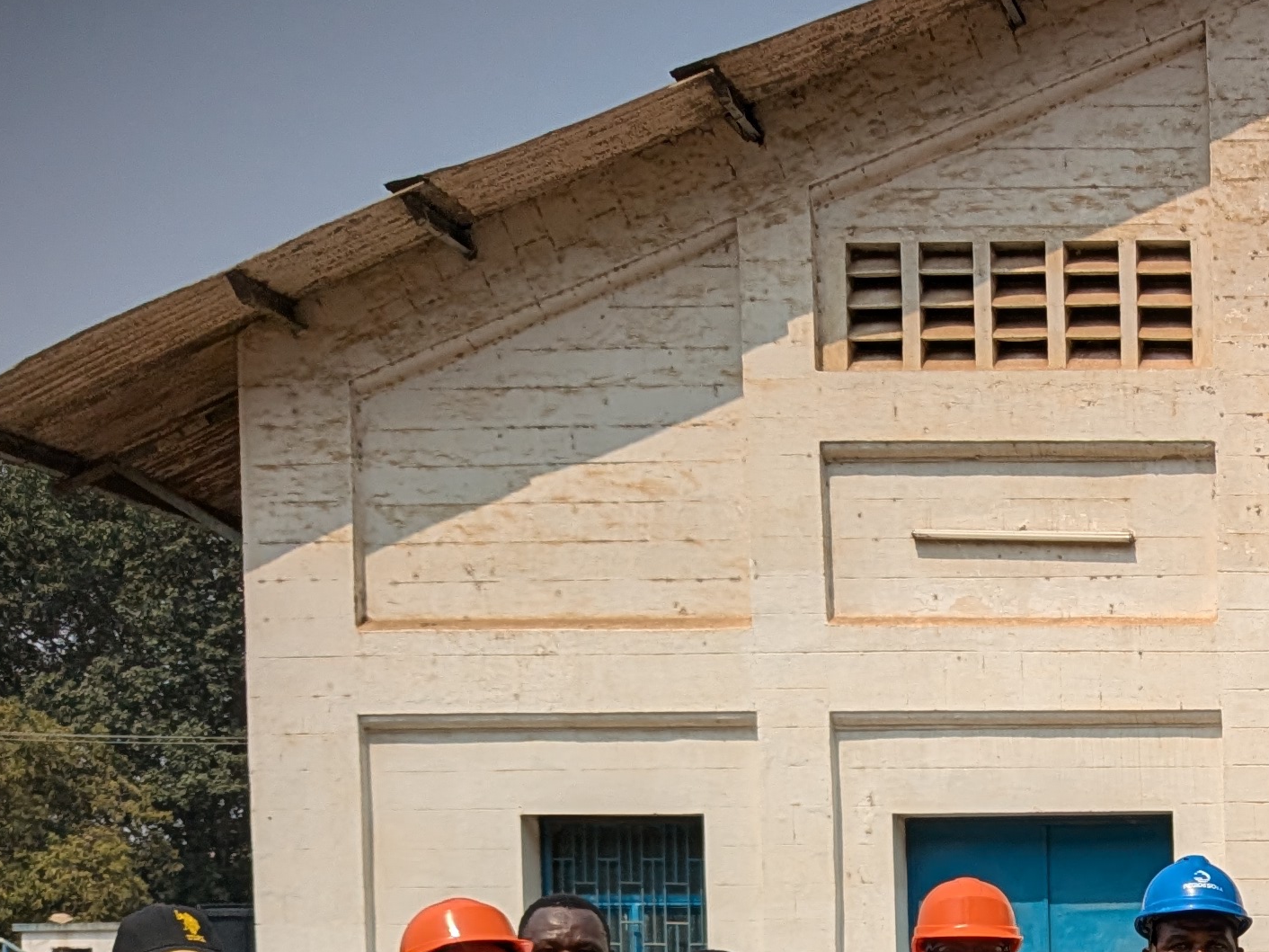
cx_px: 1555
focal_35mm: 68
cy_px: 1079
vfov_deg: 20.5
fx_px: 2493
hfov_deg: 25.4
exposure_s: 1/3175
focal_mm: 4.53
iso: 42
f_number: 1.7
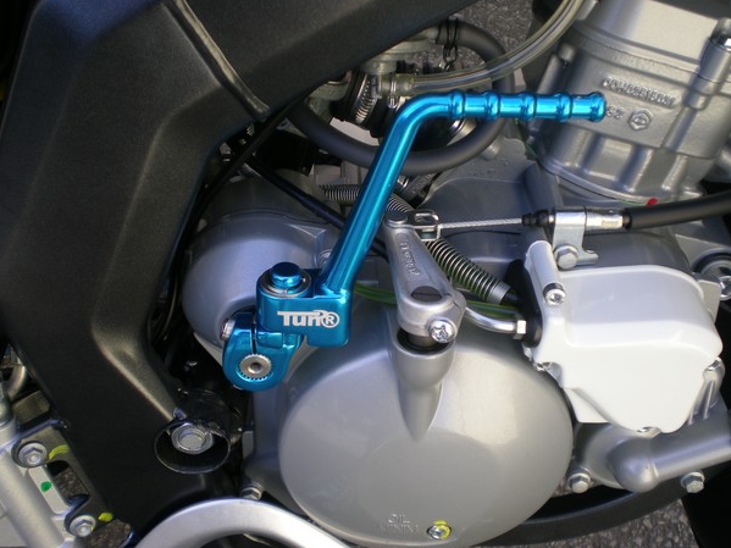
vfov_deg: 30.9
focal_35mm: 47
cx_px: 349
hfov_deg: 40.4
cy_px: 262
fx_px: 992
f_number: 3.5
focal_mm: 7.4
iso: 50
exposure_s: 1/112
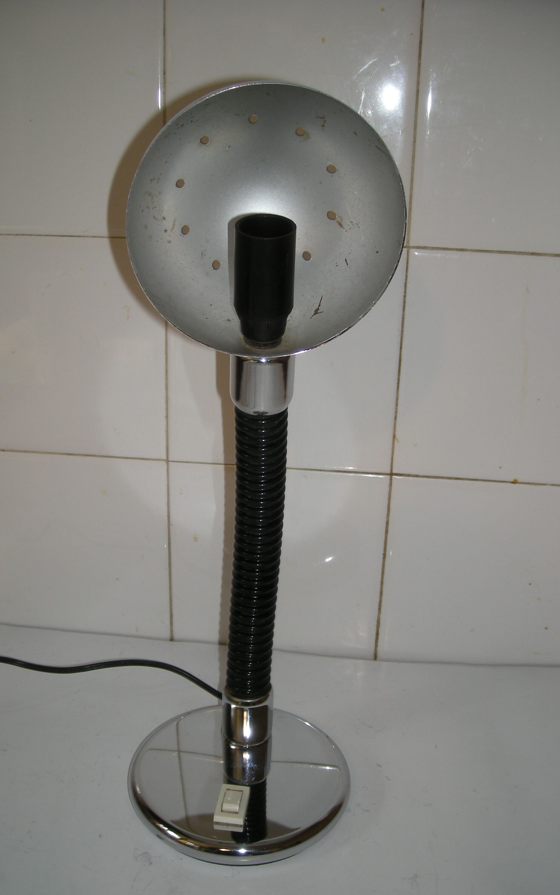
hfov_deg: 33.6
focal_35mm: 38
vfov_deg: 51.5
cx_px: 272
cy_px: 446
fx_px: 928
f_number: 2.8
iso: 50
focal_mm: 5.7
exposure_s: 1/54.6
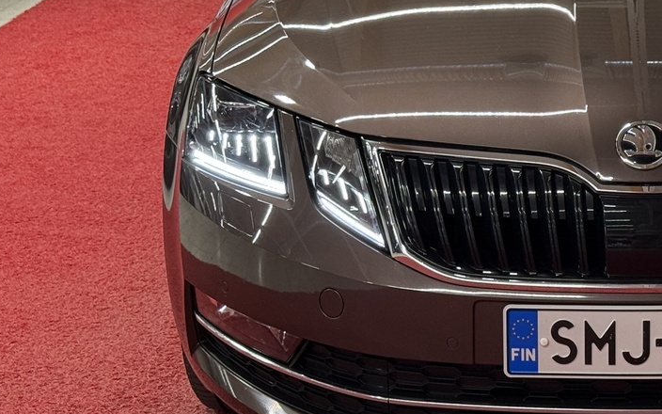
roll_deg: -0.5
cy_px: 48
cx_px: 663
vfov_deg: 12.5
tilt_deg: -10.2
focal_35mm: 104
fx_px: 1876
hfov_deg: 19.4
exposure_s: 1/100
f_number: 1.78
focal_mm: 6.76
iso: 100
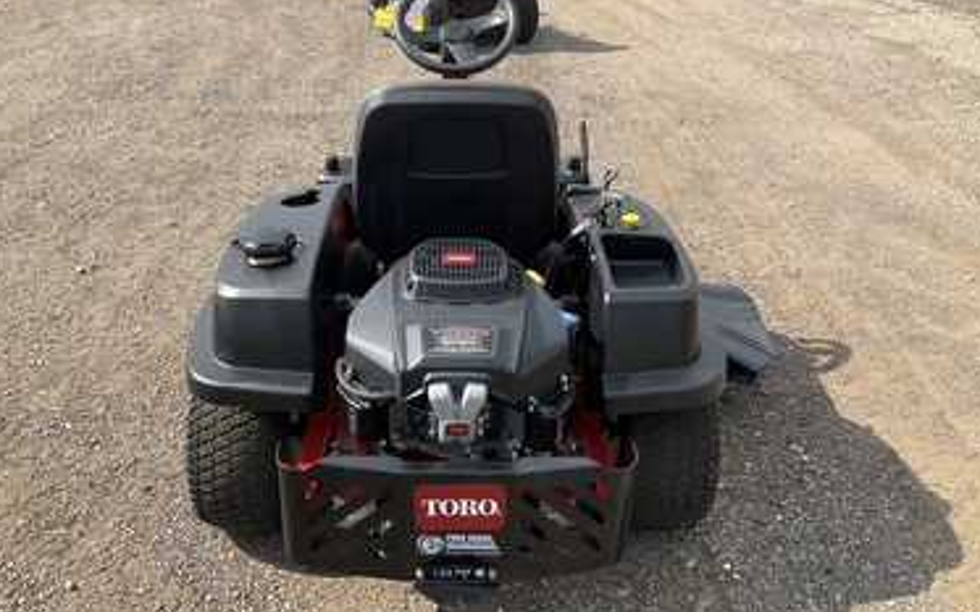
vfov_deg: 38.3
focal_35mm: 33
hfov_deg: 58.1
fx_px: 881
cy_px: 284
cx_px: 470
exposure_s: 1/1055
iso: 25
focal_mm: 3
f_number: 1.8
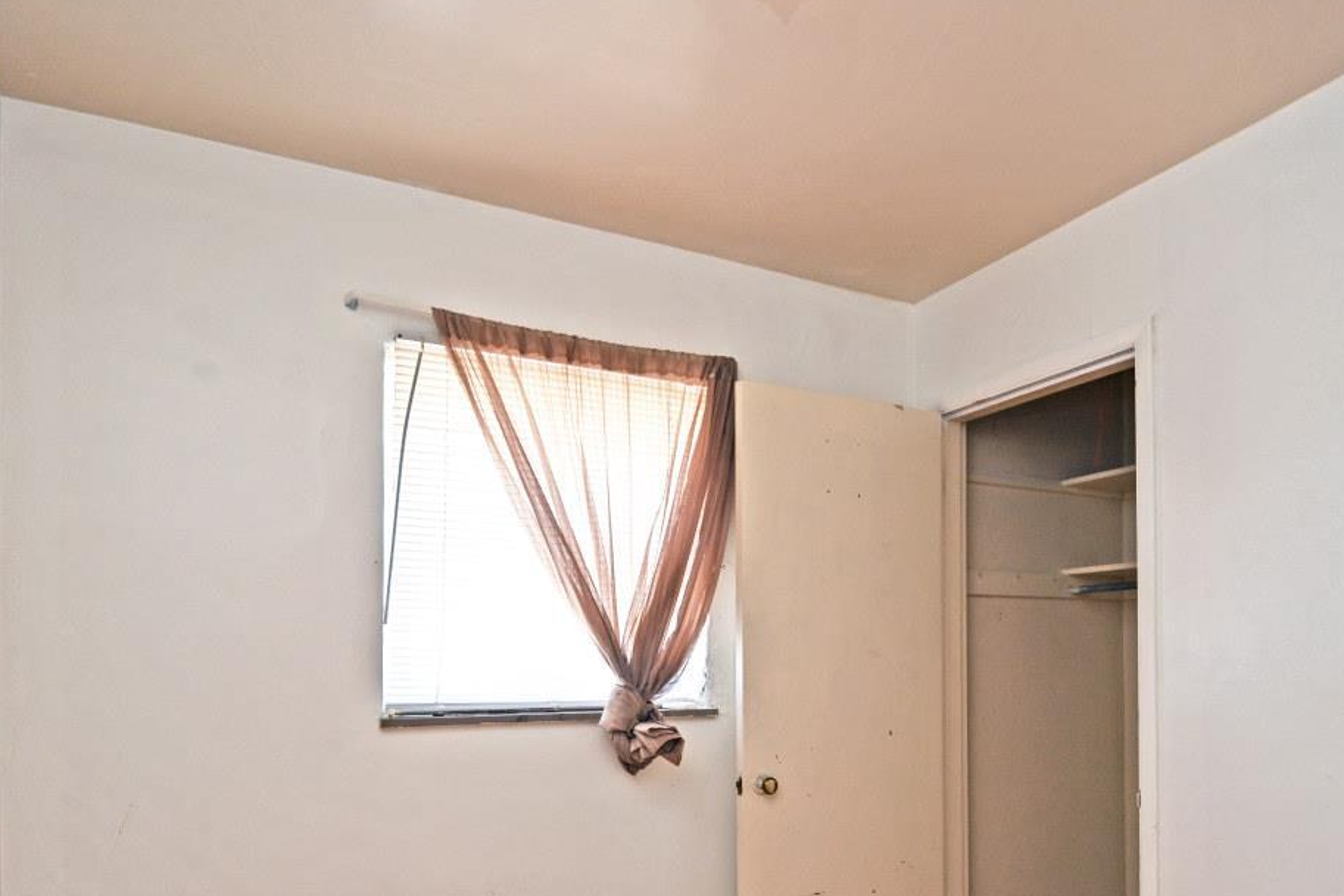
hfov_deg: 75.9
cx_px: 738
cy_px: 652
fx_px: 859
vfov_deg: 53.1
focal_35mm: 23
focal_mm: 14
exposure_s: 1/60
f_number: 4
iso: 200
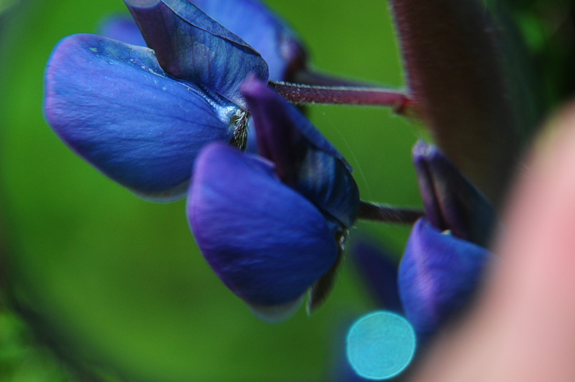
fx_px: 4482
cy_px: 119
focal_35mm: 281
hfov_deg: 7.3
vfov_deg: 4.9
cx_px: 235
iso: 200
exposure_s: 1/500
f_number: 5.6
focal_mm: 98
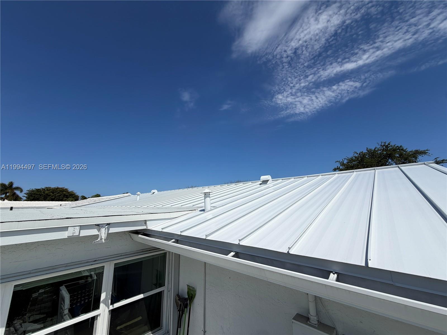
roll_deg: +0.4
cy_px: 168
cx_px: 224
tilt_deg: +12.8
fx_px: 181
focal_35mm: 14
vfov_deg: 85.7
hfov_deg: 102.1
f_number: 2.2
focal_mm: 2.22
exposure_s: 1/2092
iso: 20
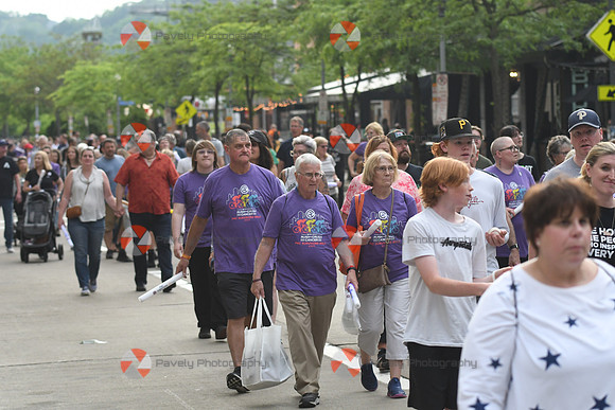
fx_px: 2512
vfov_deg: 9.3
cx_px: 308
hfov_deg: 14.0
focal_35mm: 147
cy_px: 205
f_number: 4
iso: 1250
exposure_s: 1/1000
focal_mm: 98
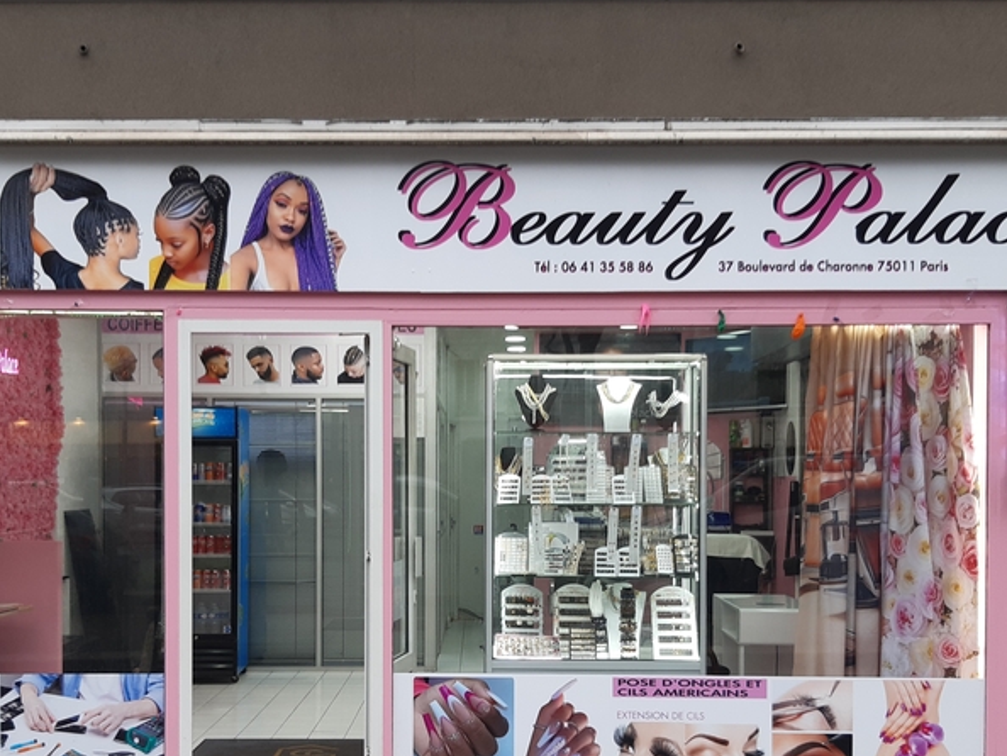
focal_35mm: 42
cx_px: 461
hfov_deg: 44.7
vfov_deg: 34.0
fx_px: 1222
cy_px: 507
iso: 40
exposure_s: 1/160
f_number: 1.7
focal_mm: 3.92
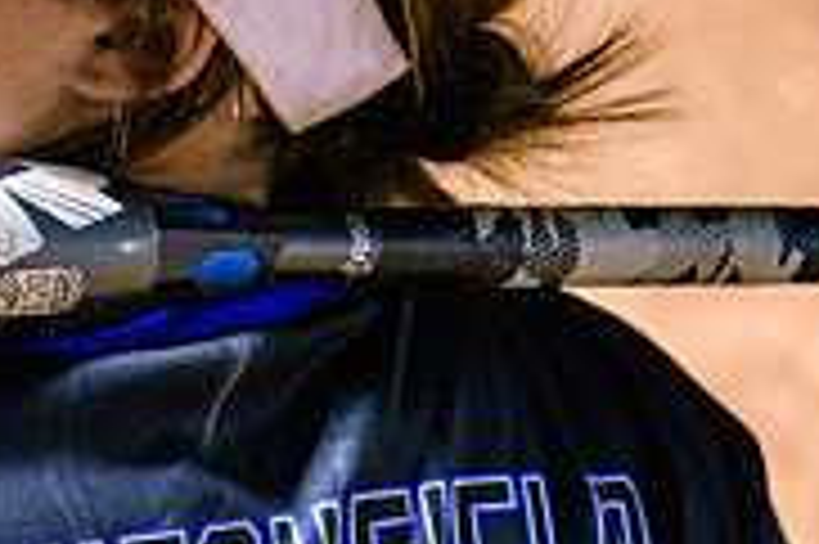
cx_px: 194
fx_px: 3932
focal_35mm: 173
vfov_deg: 7.7
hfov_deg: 11.9
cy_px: 989
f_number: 5
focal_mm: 70
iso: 4000
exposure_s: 1/250
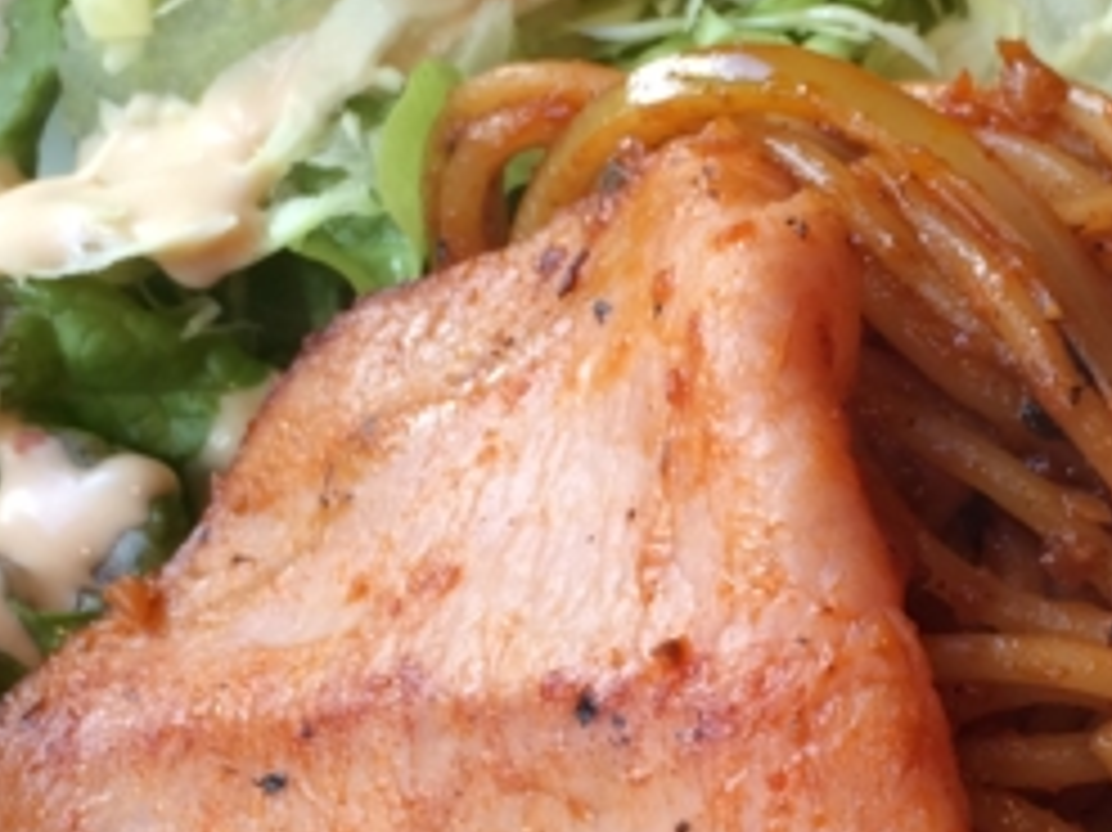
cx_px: 1004
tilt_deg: -57.8
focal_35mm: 94
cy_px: 612
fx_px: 3018
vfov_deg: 15.6
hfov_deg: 20.4
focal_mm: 4.15
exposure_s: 1/60
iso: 32
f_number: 2.2
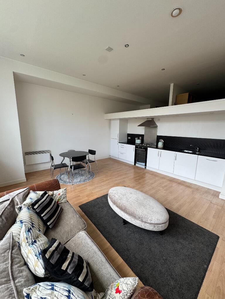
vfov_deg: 102.1
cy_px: 150
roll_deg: -1.2
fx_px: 121
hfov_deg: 85.7
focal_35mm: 14
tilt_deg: -10.7
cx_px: 112
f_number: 2.2
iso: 50
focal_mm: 2.22
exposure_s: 1/99
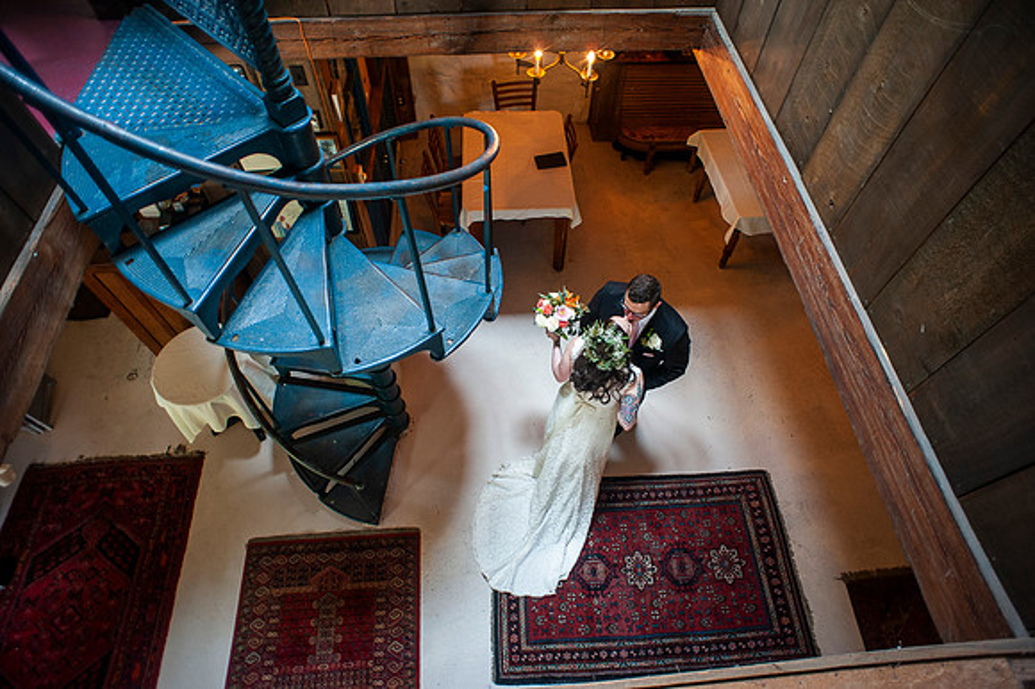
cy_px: 344
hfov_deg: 84.0
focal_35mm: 20
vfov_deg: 61.9
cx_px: 518
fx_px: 575
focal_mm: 20
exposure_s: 1/50
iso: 1000
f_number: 2.8
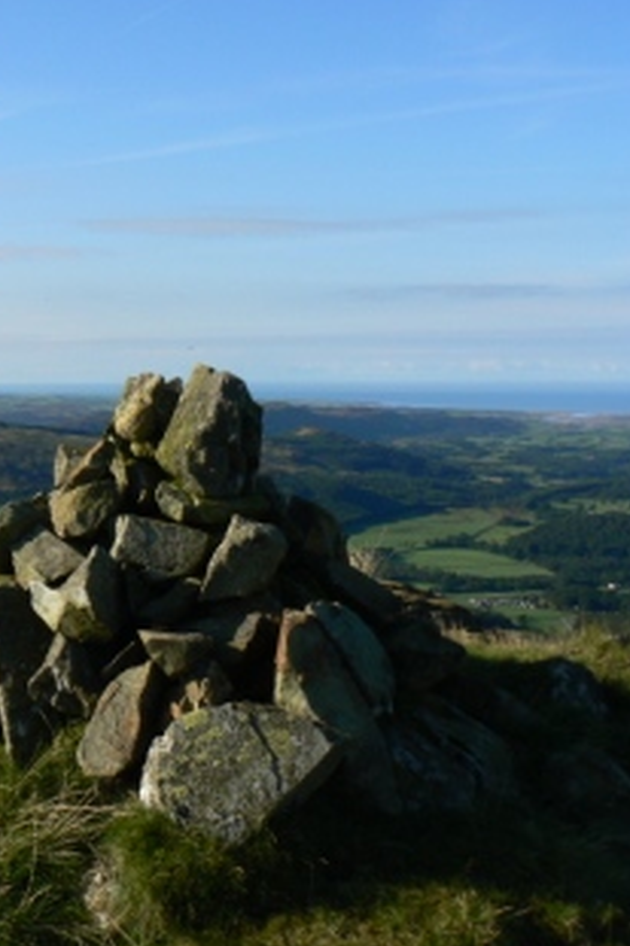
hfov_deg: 24.6
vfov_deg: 38.2
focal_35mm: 52
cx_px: -21
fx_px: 1366
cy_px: 465
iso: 80
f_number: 6.3
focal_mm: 6
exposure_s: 1/500
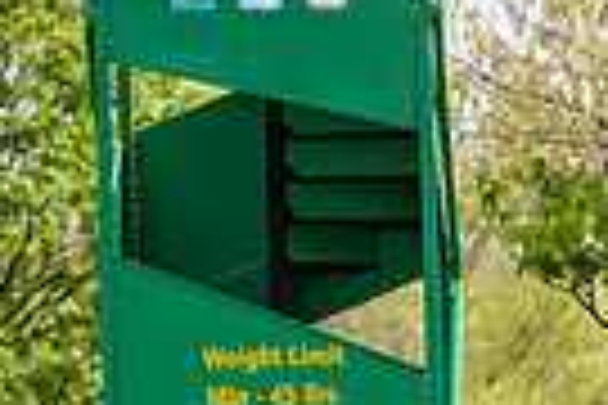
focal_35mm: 775
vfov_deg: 1.8
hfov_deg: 2.7
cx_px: 194
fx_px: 13088
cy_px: -83
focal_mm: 180
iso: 160
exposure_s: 1/800
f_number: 4
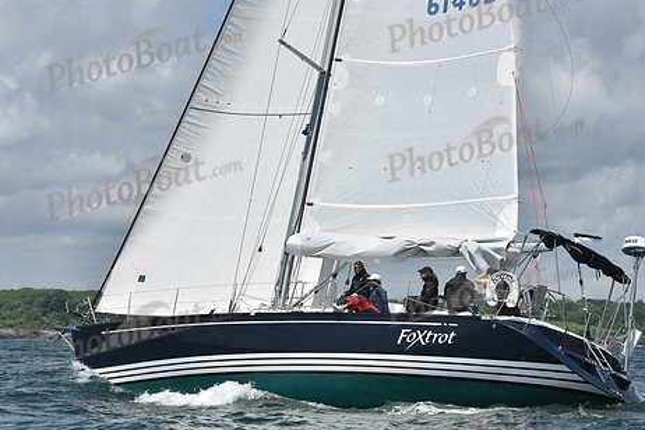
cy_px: 238
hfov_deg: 18.1
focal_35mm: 113
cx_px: 316
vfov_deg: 12.1
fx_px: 2024
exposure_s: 1/1250
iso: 250
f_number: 9
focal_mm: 90
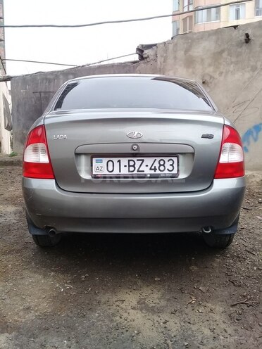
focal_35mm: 31
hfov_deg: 45.4
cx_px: 131
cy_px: 174
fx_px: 313
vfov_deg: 58.4
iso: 50
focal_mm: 3.3
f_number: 2.2
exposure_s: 1/100
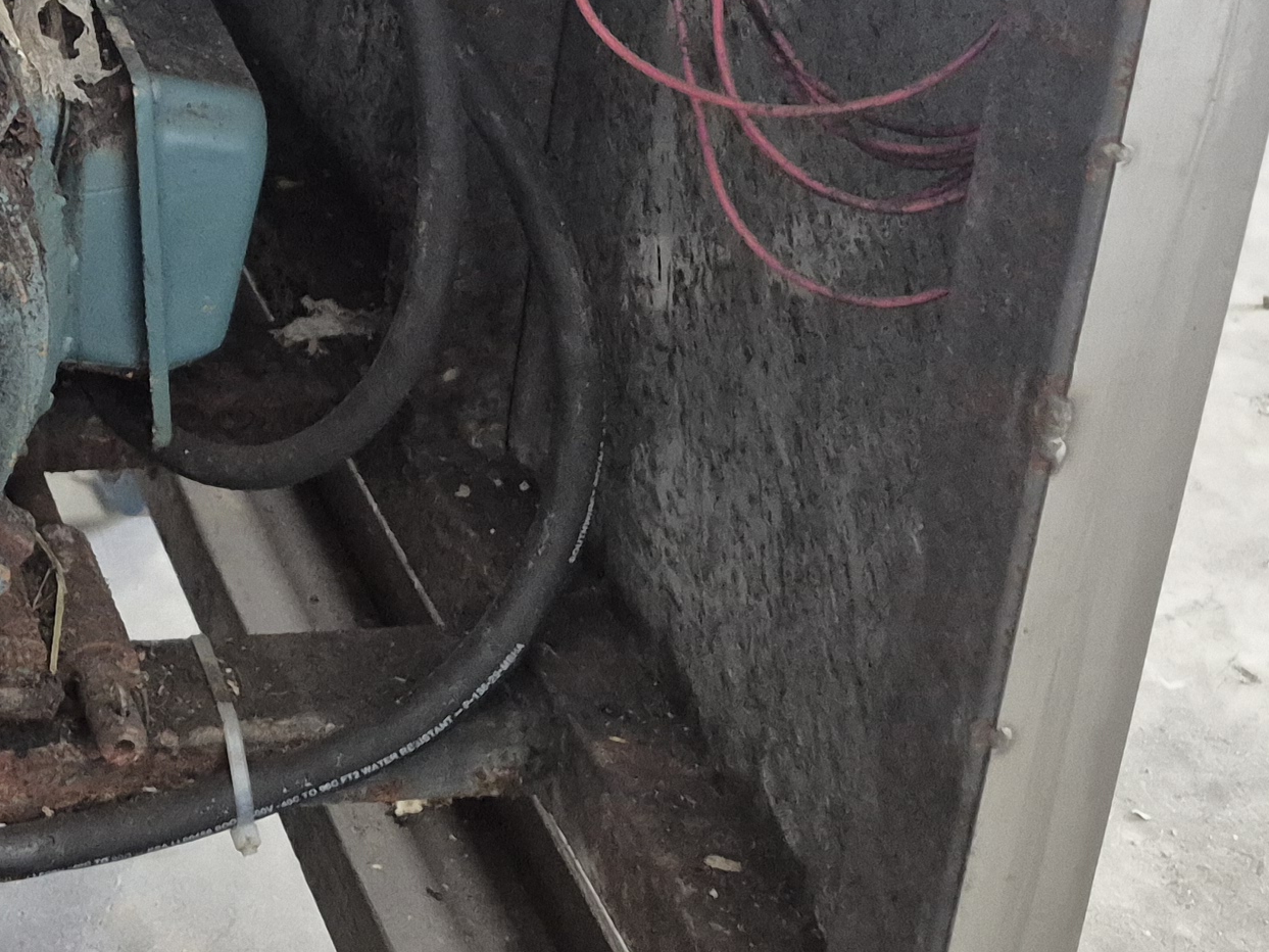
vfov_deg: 17.9
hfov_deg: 22.8
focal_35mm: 74
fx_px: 2713
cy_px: -440
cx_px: -474
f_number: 1.8
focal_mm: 5.4
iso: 800
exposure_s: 1/60
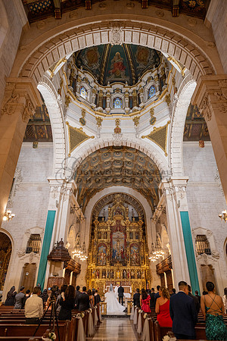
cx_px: 114
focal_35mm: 24
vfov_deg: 73.7
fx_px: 227
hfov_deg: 53.1
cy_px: 170
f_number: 2.8
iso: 800
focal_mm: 24
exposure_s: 1/100
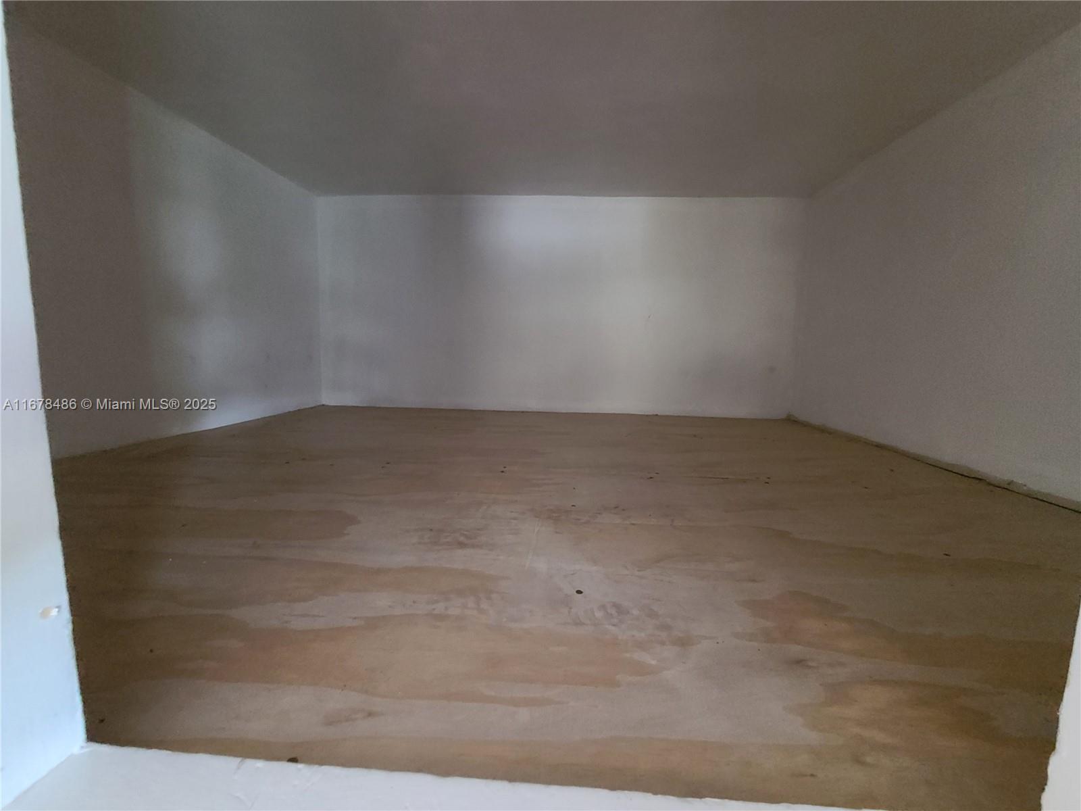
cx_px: 540
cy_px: 406
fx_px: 406
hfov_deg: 106.2
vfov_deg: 89.9
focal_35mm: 13
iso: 1000
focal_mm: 2.2
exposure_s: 1/24
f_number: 2.2
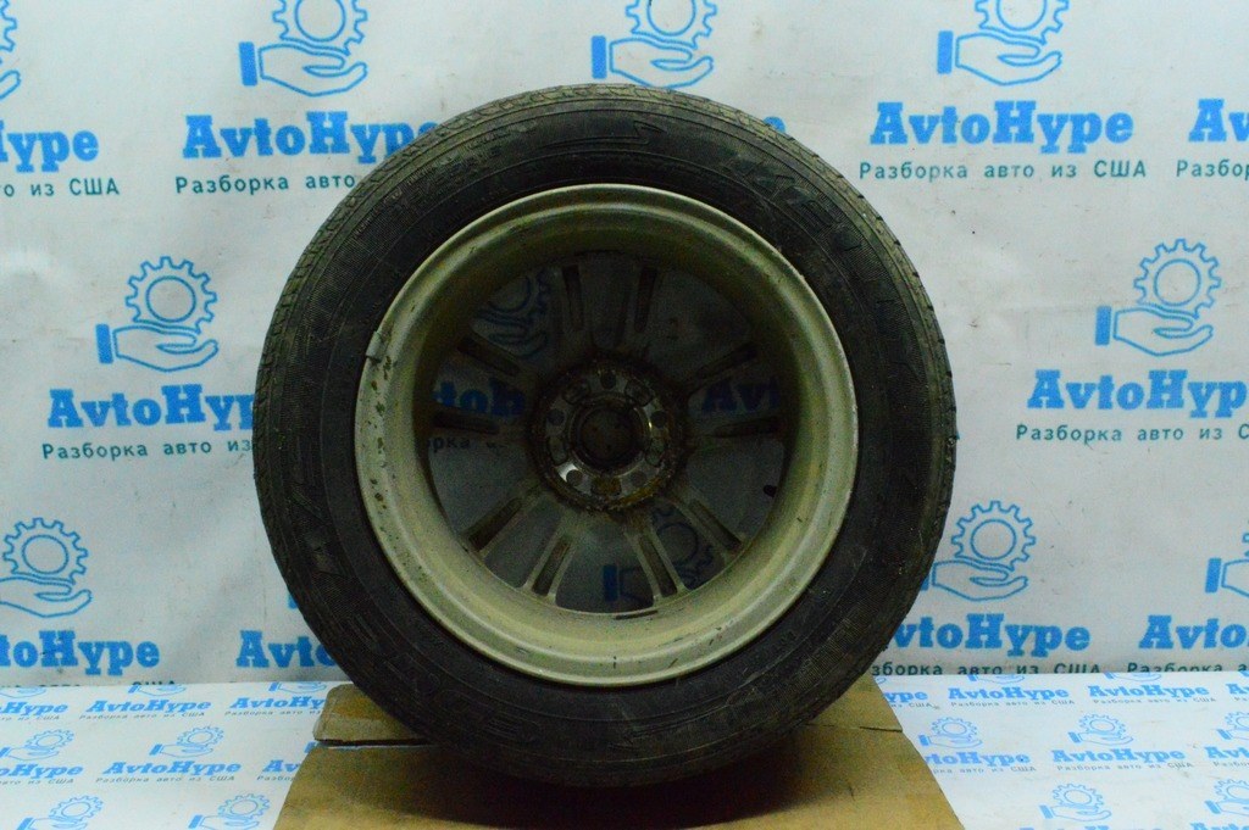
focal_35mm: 36
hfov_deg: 53.2
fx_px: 1248
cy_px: 415
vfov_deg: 36.8
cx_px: 624
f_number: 25
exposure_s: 1/60
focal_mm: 24
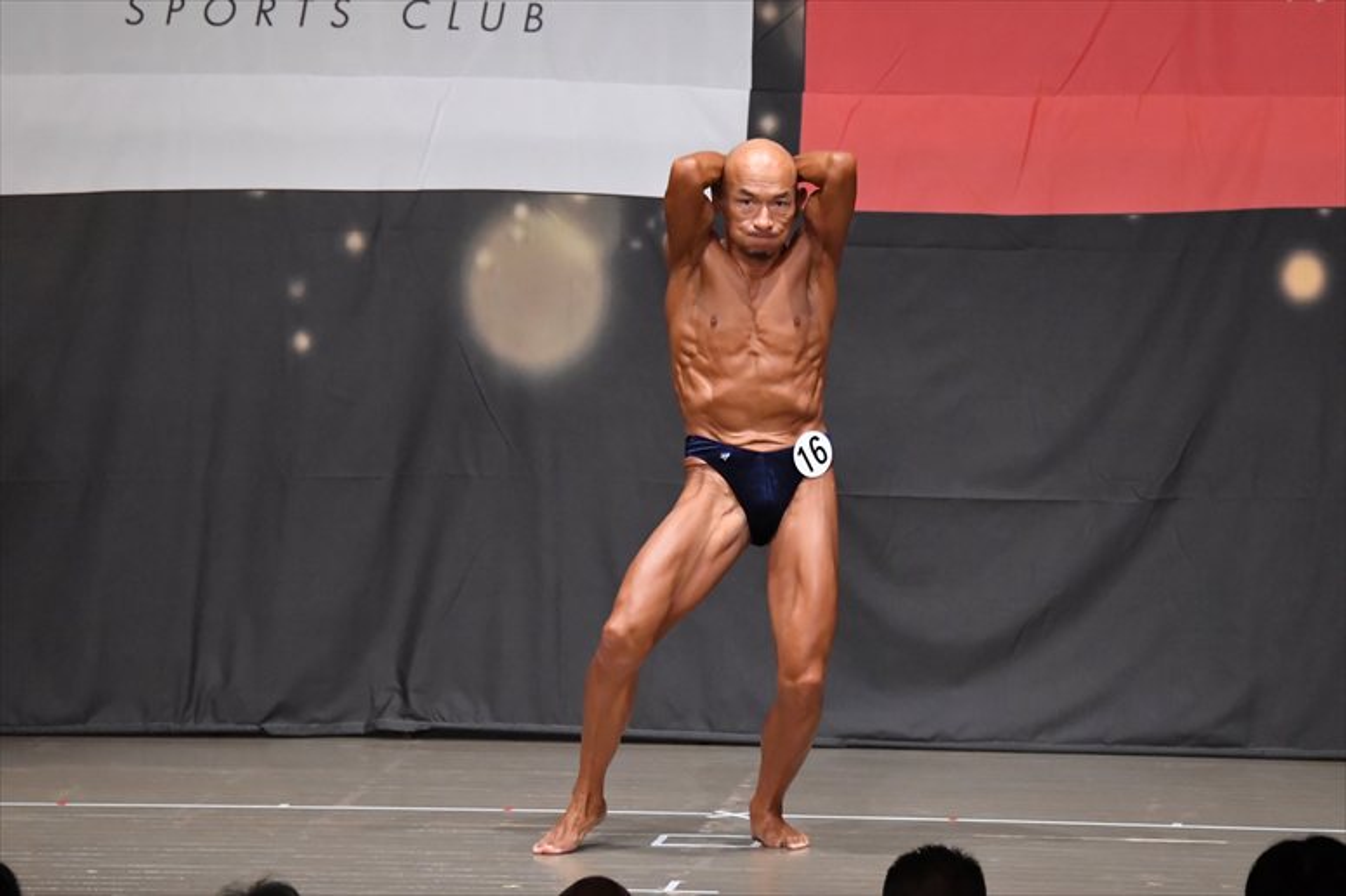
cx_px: 673
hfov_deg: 9.5
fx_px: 8110
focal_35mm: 217
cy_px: 448
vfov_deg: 6.3
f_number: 5.6
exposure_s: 1/400
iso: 6400
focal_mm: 145
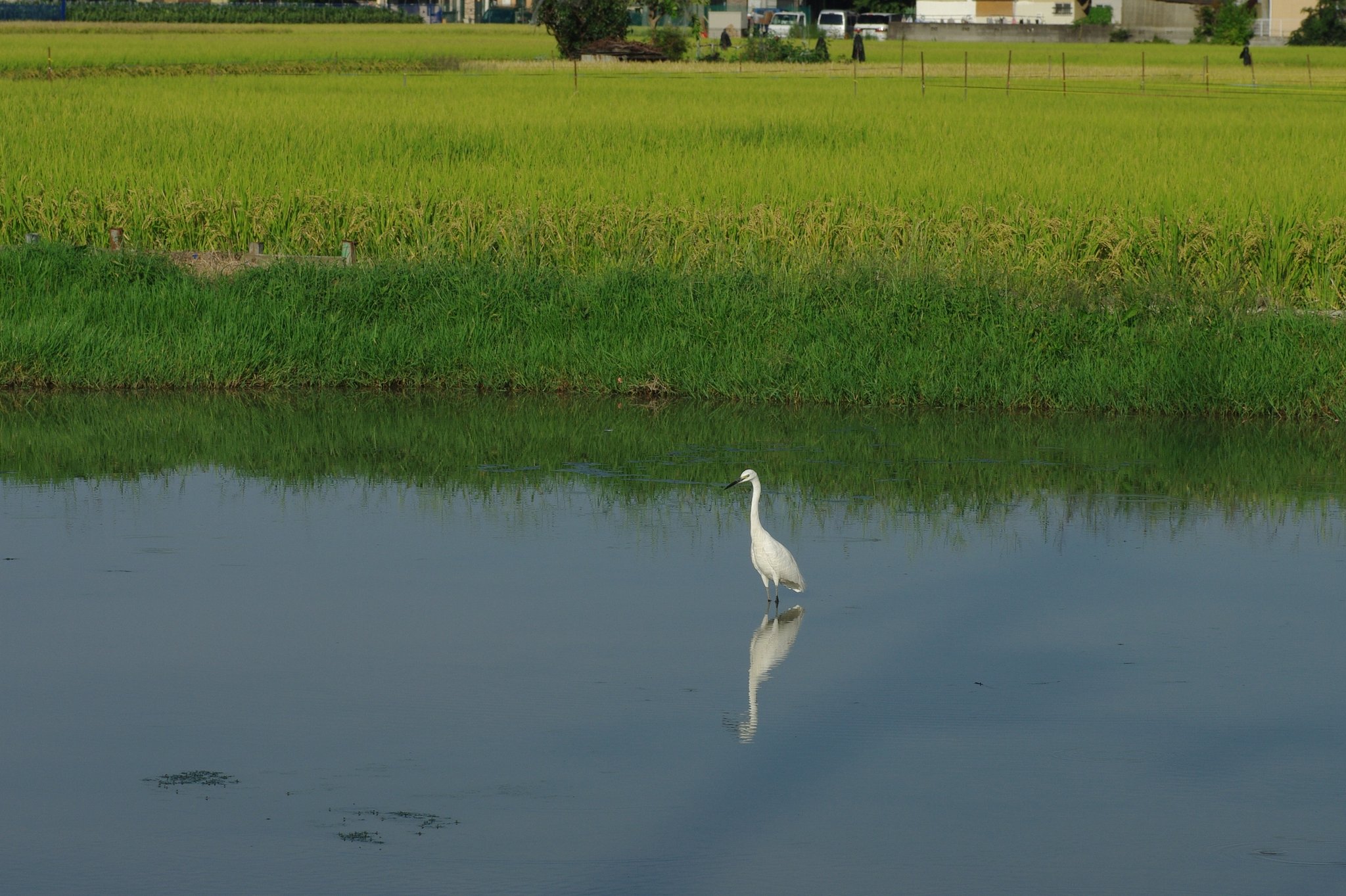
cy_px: 448
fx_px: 5044
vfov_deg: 10.1
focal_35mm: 135
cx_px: 673
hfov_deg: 15.2
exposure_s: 1/250
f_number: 11
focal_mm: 90
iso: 100
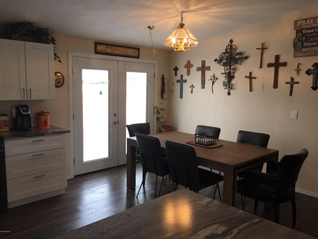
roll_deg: -1.7
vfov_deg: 48.2
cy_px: 120
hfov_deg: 61.7
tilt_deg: -6.6
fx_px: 266
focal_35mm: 29
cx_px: 159
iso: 32
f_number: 2.2
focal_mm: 4.15
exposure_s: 1/60
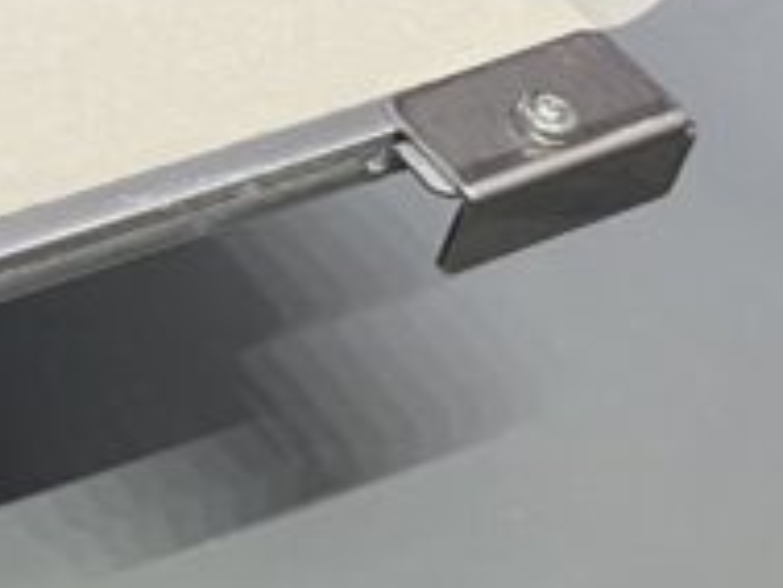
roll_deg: -0.2
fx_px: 3191
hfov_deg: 12.2
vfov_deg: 10.3
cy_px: -190
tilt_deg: -41.7
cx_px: -862
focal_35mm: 141
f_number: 1.6
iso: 100
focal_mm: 4.2
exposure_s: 1/50
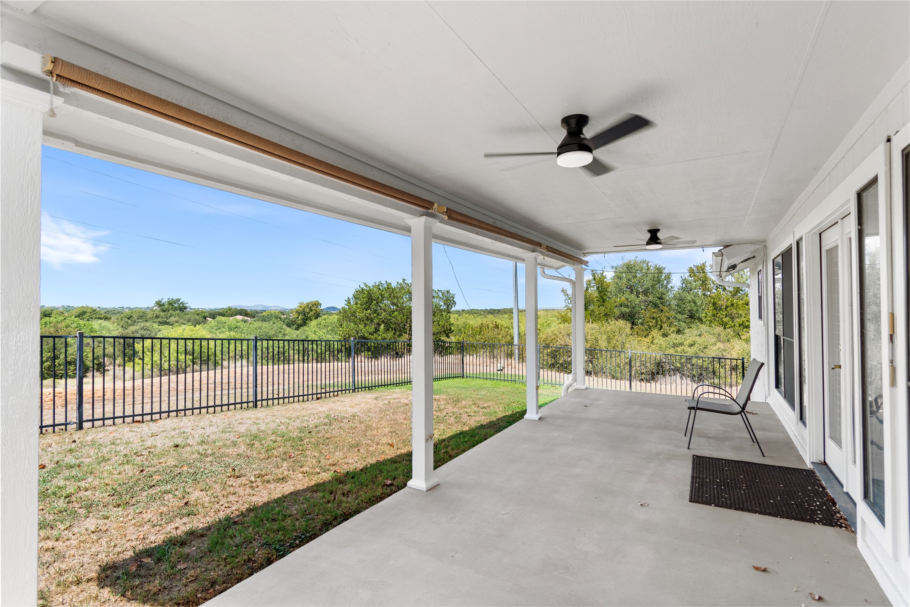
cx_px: 455
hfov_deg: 93.3
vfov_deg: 70.4
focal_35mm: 17
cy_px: 304
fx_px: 430
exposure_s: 1/100
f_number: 5
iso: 100
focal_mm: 11.5
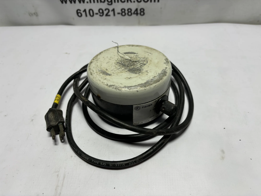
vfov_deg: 53.1
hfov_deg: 67.3
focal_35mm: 26
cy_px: 98
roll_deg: +0.9
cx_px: 130
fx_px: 196
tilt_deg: -42.1
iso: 50
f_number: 1.6
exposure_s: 1/500
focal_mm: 5.96
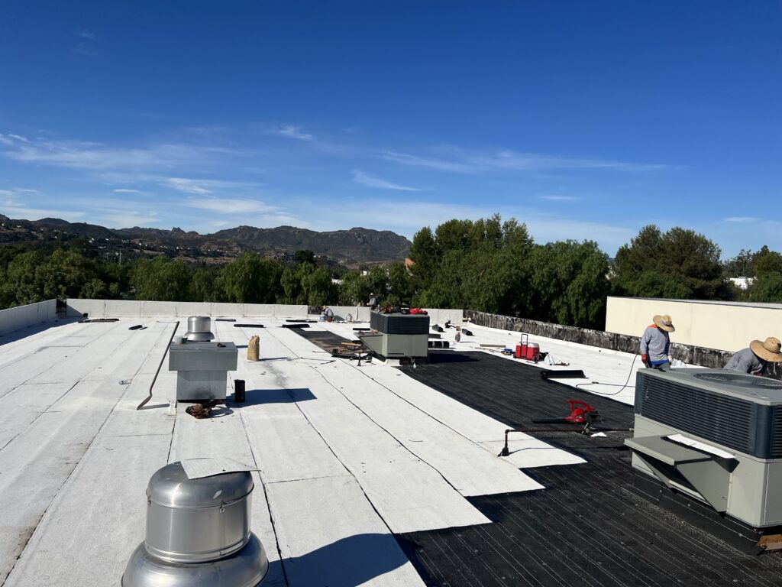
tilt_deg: -2.2
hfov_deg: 67.3
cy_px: 294
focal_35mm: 26
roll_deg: -3.0
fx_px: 587
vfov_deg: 53.1
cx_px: 391
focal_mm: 5.7
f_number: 1.5
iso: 50
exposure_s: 1/12658
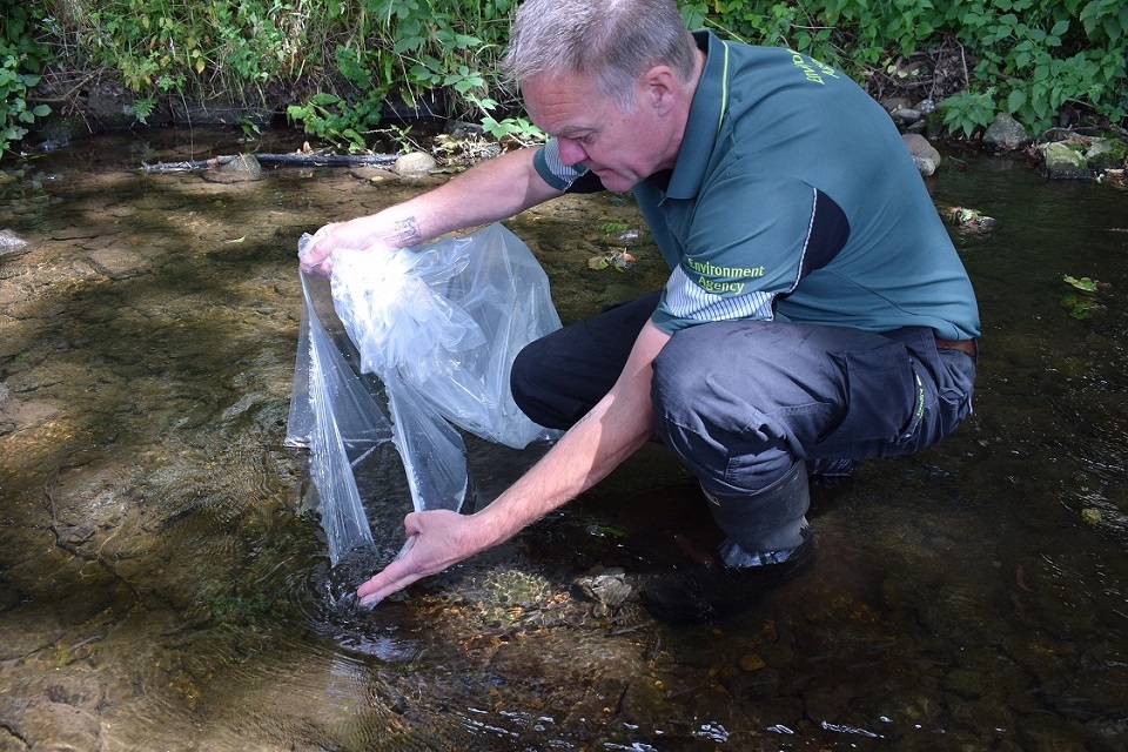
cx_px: 564
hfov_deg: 57.2
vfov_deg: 40.0
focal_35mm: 33
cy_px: 376
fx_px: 1034
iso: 400
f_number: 6.3
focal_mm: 22
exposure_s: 1/160
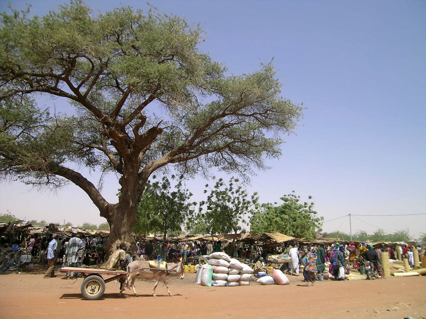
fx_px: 714
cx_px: 213
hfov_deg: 33.2
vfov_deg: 25.2
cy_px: 160
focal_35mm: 58
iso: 50
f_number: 3.1
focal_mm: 5.8
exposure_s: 1/1359
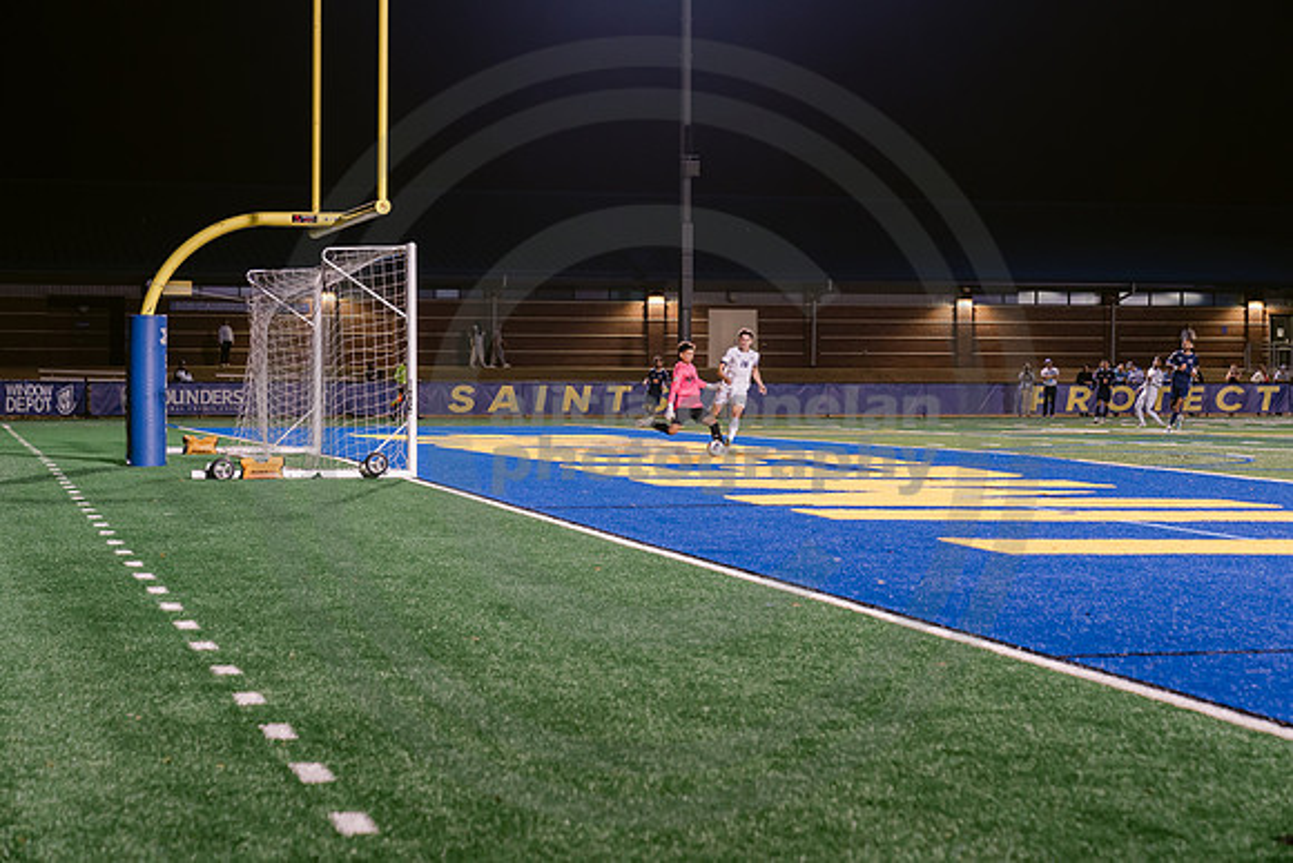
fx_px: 2515
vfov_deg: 19.5
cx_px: 646
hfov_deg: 28.8
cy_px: 432
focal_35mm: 70
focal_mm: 70
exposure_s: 1/160
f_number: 4
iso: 2500
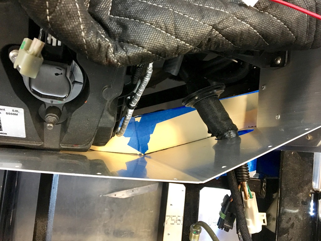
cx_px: 160
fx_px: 269
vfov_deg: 48.2
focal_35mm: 29
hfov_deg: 61.7
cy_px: 120
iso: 200
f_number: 2.2
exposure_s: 1/20
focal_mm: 4.15
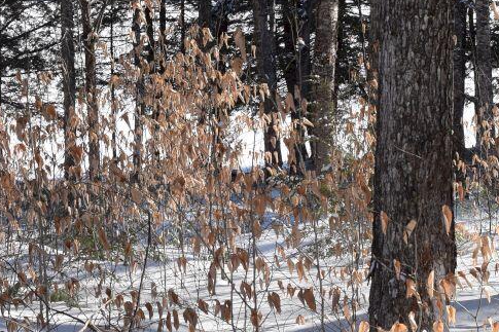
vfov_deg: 10.5
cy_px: 106
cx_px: 237
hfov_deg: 15.8
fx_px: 1801
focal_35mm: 130
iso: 200
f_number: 9
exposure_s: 1/320
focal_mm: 28
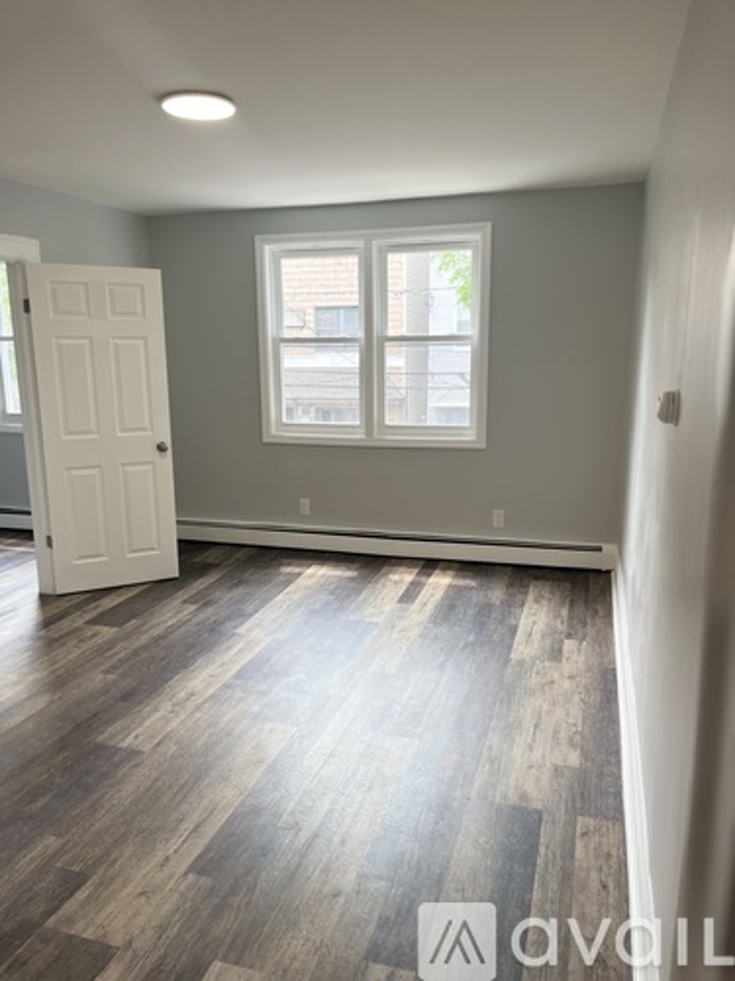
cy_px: 490
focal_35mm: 26
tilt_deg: -10.8
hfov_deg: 53.1
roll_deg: -0.6
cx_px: 368
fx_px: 736
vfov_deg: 67.3
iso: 64
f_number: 1.6
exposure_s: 1/135
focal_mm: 5.1
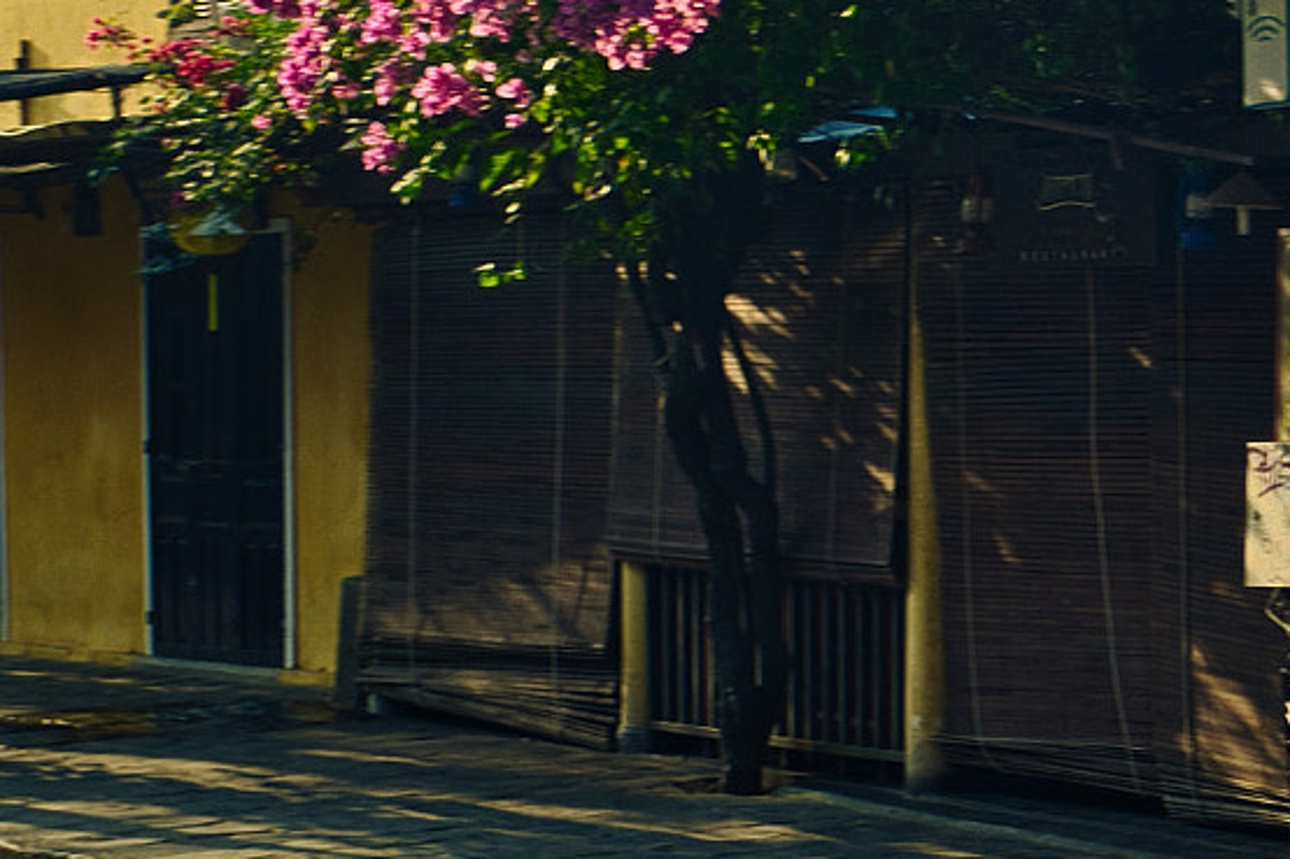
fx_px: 3618
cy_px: 631
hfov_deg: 19.2
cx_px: 1507
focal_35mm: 101
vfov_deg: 13.5
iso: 200
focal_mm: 23
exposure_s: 1/180
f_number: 7.1
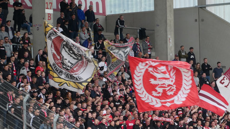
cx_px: 155
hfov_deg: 5.8
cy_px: 93
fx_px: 2262
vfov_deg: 3.3
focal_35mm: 371
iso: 80
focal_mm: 41.4
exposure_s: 1/100
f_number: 5.6
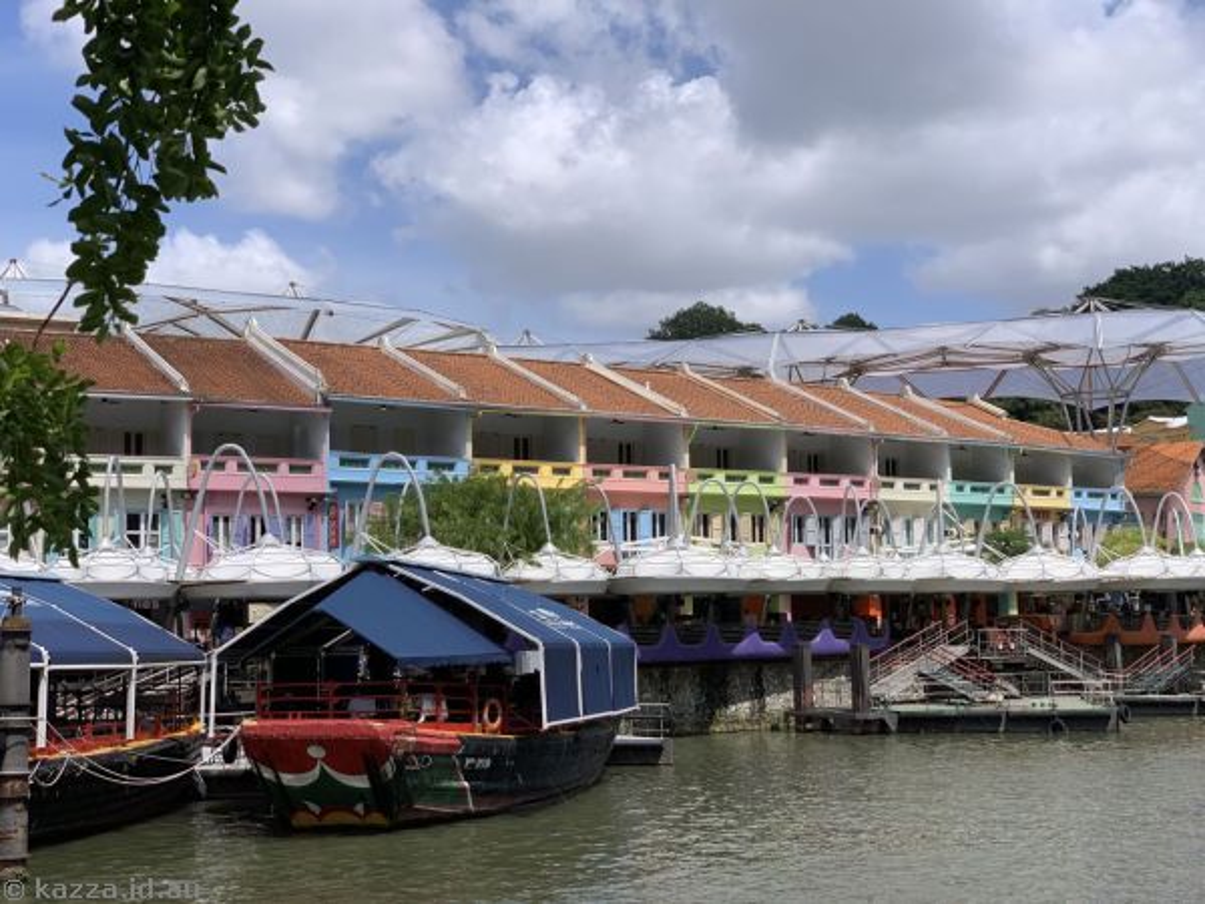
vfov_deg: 28.0
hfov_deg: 36.8
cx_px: 602
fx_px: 1810
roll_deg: +0.6
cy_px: 452
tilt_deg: +6.7
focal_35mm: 52
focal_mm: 6
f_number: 2.4
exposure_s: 1/1653
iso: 16
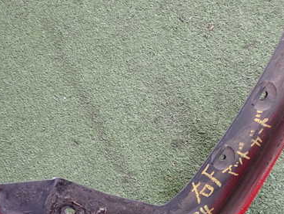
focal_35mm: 52
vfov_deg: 27.8
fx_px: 427
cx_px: 149
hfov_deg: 36.8
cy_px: 149
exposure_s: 1/100
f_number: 2.4
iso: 200
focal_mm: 5.79
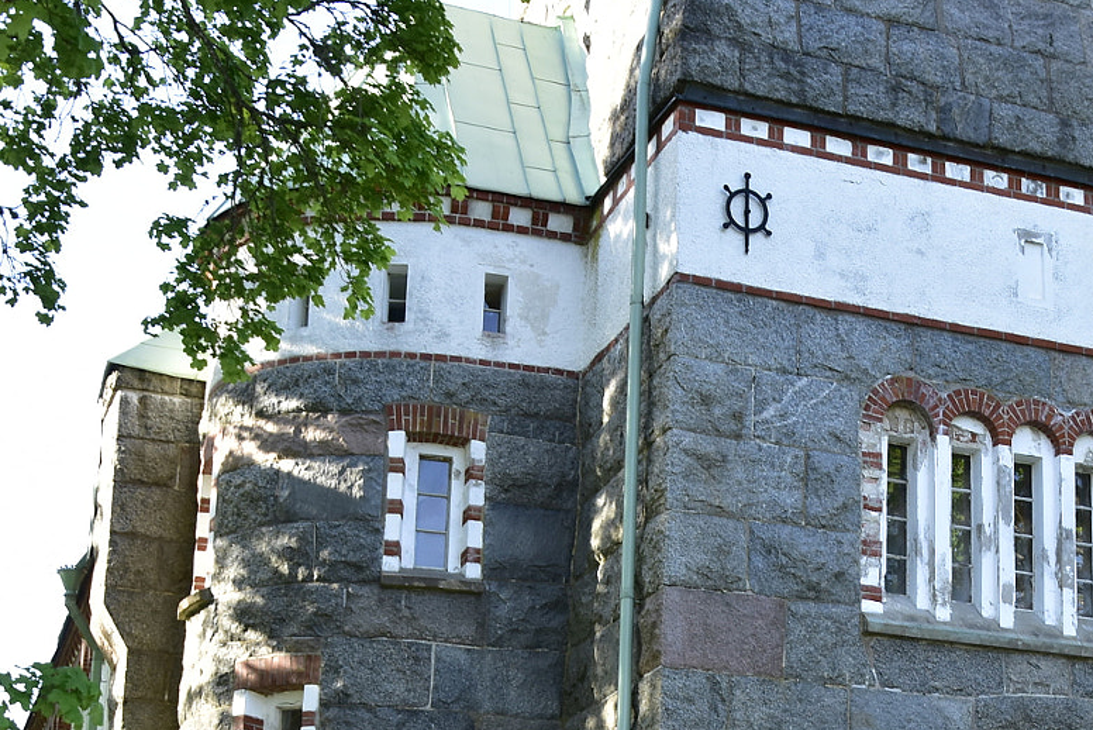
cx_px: 754
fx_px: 2065
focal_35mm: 68
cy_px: 654
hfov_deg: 29.4
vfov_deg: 19.7
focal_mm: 22
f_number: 5.6
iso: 250
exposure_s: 1/125
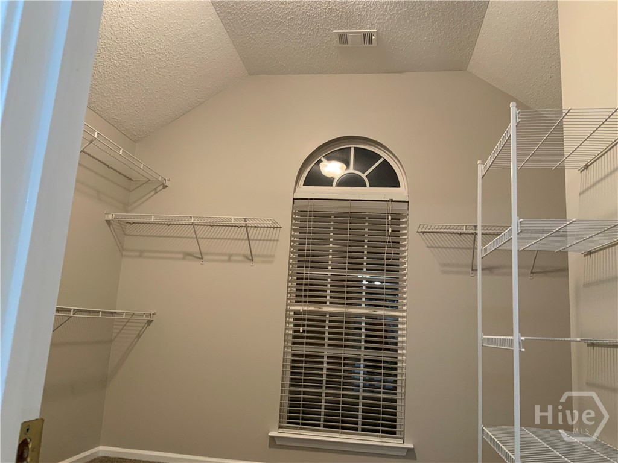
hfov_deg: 61.7
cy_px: 232
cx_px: 309
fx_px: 518
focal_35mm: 29
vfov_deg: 48.2
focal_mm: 3
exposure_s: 1/60
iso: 160
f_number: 1.8
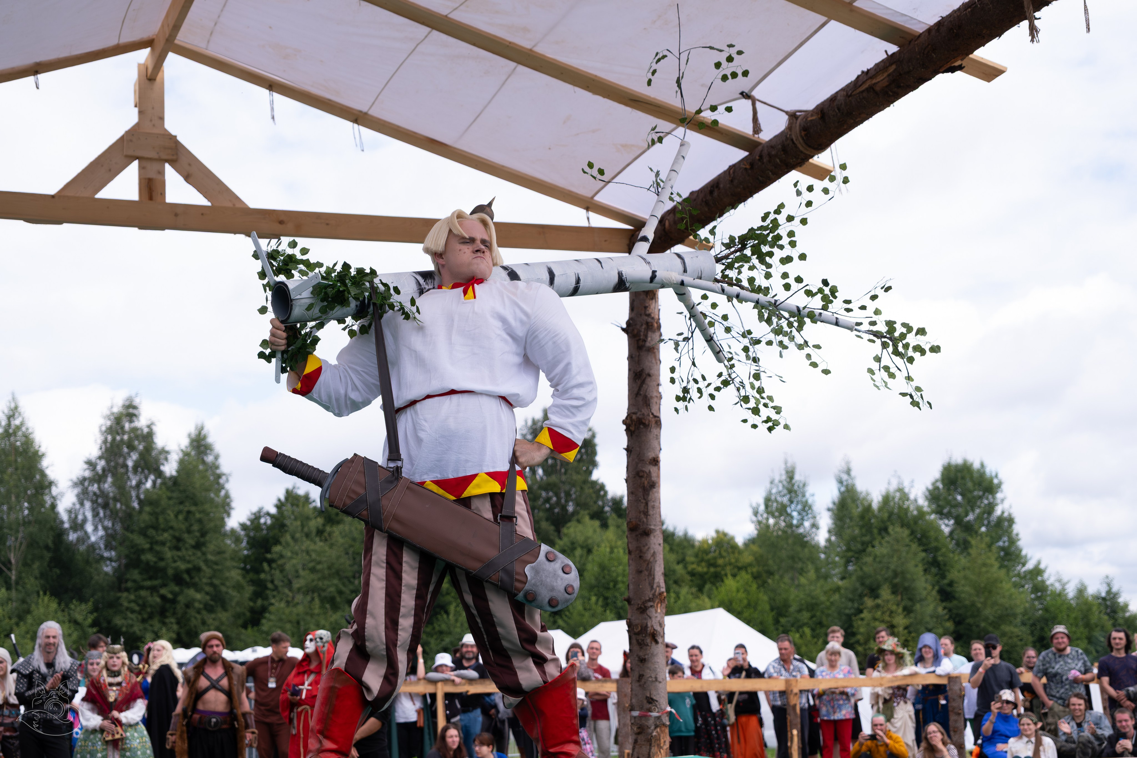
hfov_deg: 36.2
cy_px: 379
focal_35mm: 55
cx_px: 568
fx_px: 1737
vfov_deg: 24.6
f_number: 3.2
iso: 200
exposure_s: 1/1600
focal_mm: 36.5
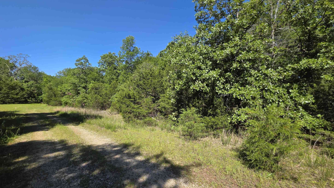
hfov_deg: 103.0
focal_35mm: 15
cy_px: 103
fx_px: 133
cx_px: 170
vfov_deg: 70.4
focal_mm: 2.2
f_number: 1.9
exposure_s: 1/1114
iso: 40
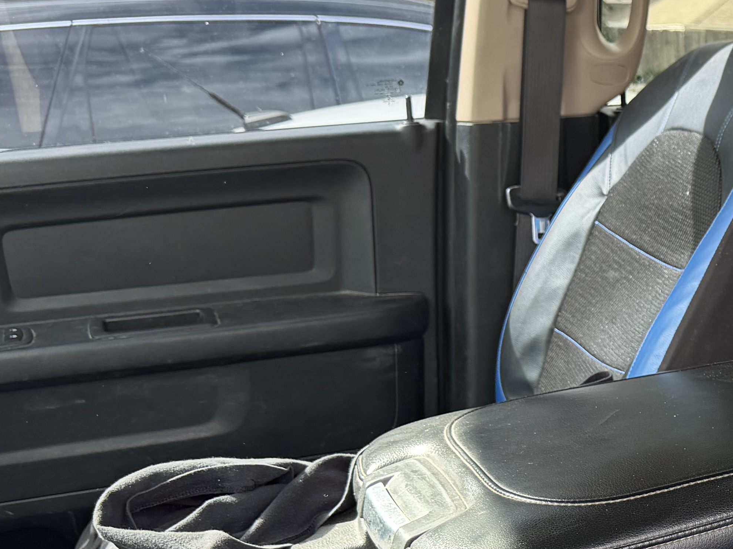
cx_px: 862
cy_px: 381
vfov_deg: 21.2
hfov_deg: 25.5
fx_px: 1461
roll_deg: +0.6
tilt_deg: -12.2
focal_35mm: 69
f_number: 1.78
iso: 80
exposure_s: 1/177
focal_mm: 6.76
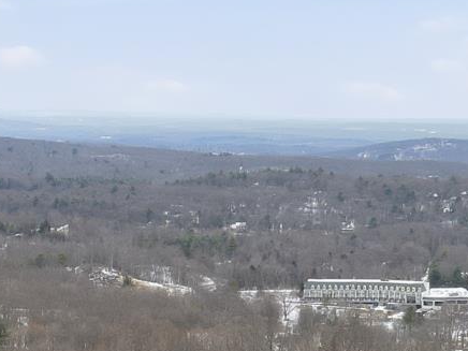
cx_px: 251
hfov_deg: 17.9
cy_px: 605
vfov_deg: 12.4
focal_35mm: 110
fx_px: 1487
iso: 110
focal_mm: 4.5
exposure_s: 1/160
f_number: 2.8
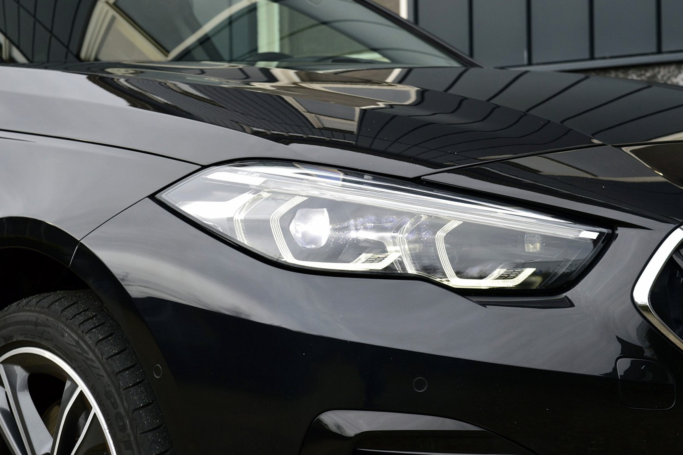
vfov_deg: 17.5
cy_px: 228
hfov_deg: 26.0
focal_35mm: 78
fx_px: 1479
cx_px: 342
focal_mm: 52
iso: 400
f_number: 8
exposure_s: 1/60
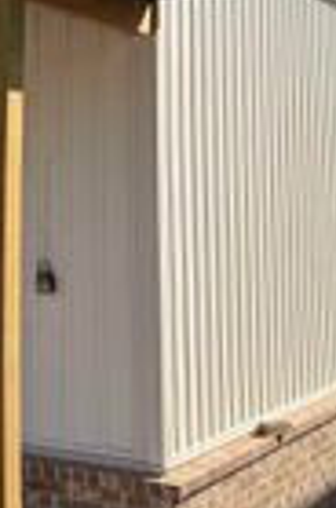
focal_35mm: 90
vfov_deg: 22.0
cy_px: 31
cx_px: -183
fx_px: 1266
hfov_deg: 14.1
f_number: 1.78
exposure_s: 1/3145
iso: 80
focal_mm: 6.76
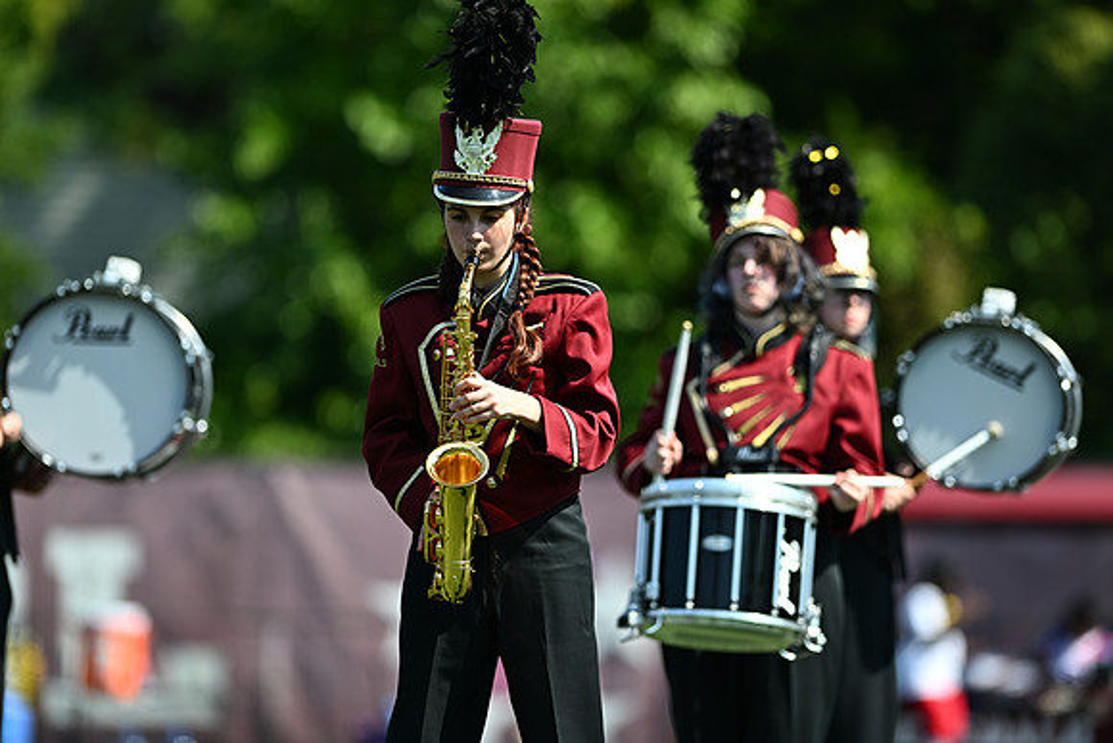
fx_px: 9277
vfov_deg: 4.6
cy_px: 372
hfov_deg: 6.9
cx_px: 556
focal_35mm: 300
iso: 250
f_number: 2.8
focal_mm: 300
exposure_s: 1/2500
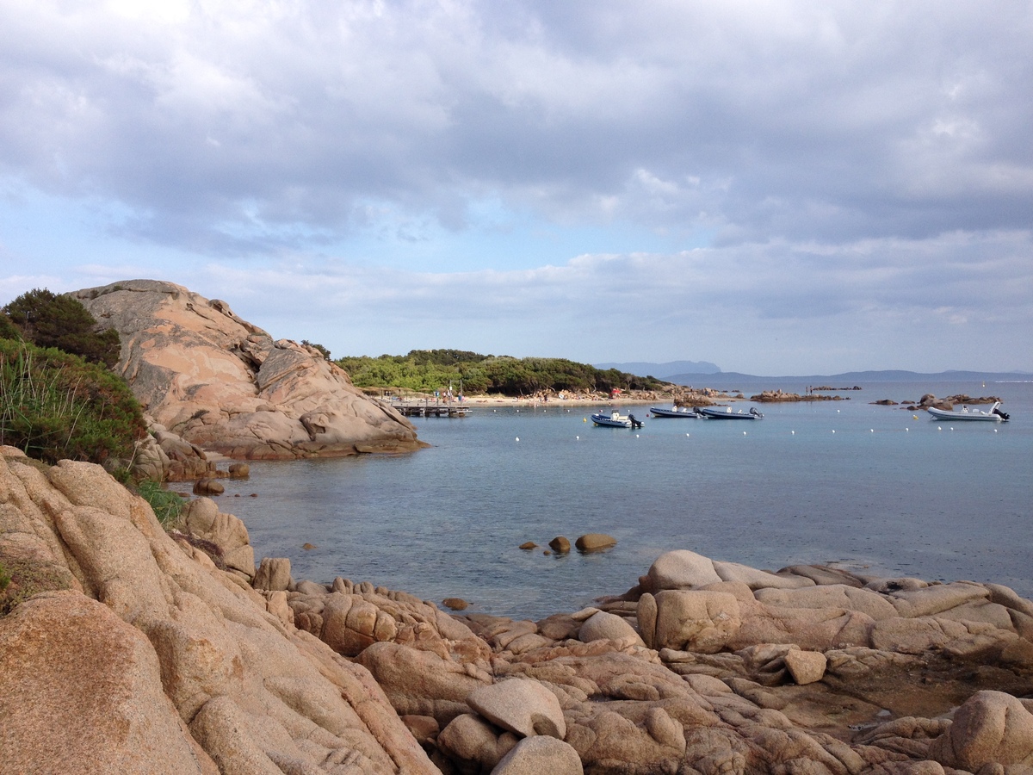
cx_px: 516
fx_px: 1044
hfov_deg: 52.6
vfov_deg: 40.7
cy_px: 388
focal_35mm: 35
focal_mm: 4.28
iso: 50
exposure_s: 1/951
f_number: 2.4
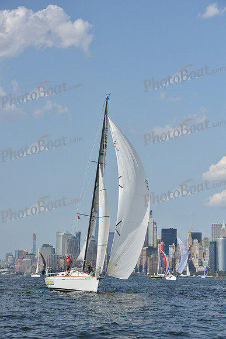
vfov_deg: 19.5
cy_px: 170
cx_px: 113
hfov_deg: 13.0
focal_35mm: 105
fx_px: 988
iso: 250
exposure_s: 1/1250
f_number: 9
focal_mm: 105
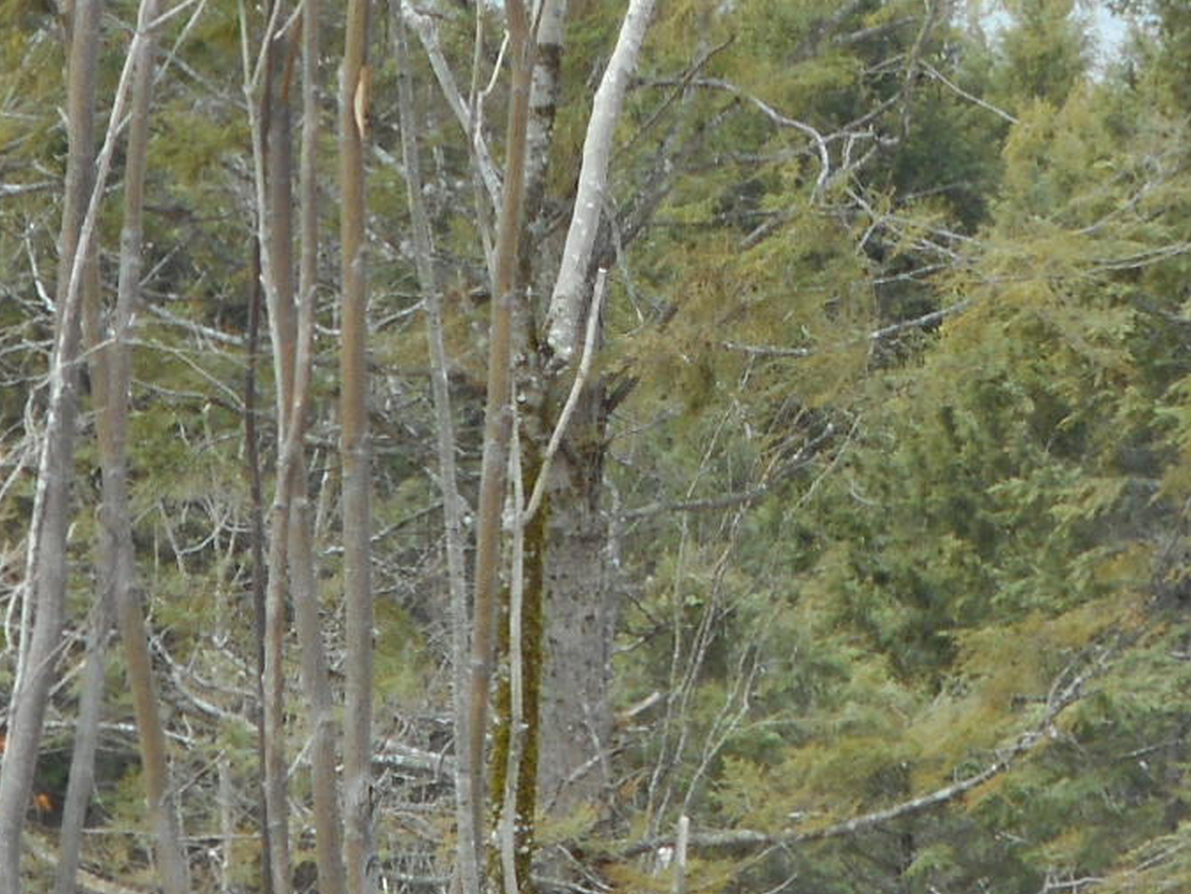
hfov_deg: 2.9
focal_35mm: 674
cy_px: -64
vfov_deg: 2.2
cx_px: 1249
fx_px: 23198
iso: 80
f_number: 6.6
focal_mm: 36
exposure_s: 1/80
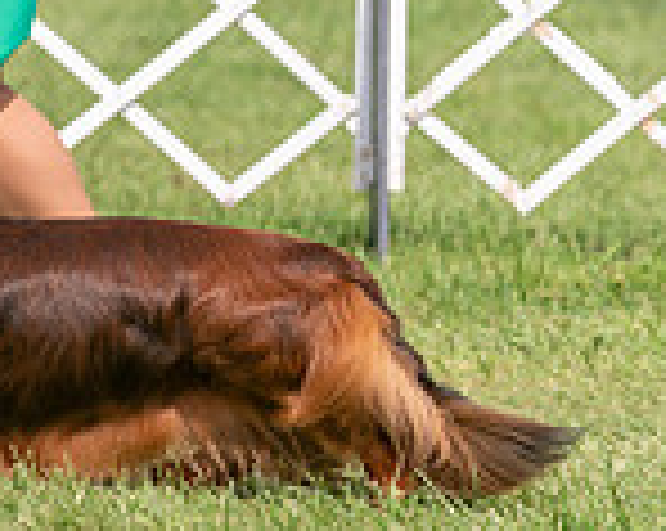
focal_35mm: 630
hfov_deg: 3.1
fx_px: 12402
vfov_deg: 2.4
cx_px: -160
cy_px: -216
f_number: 4.5
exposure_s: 1/1600
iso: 200
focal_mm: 147
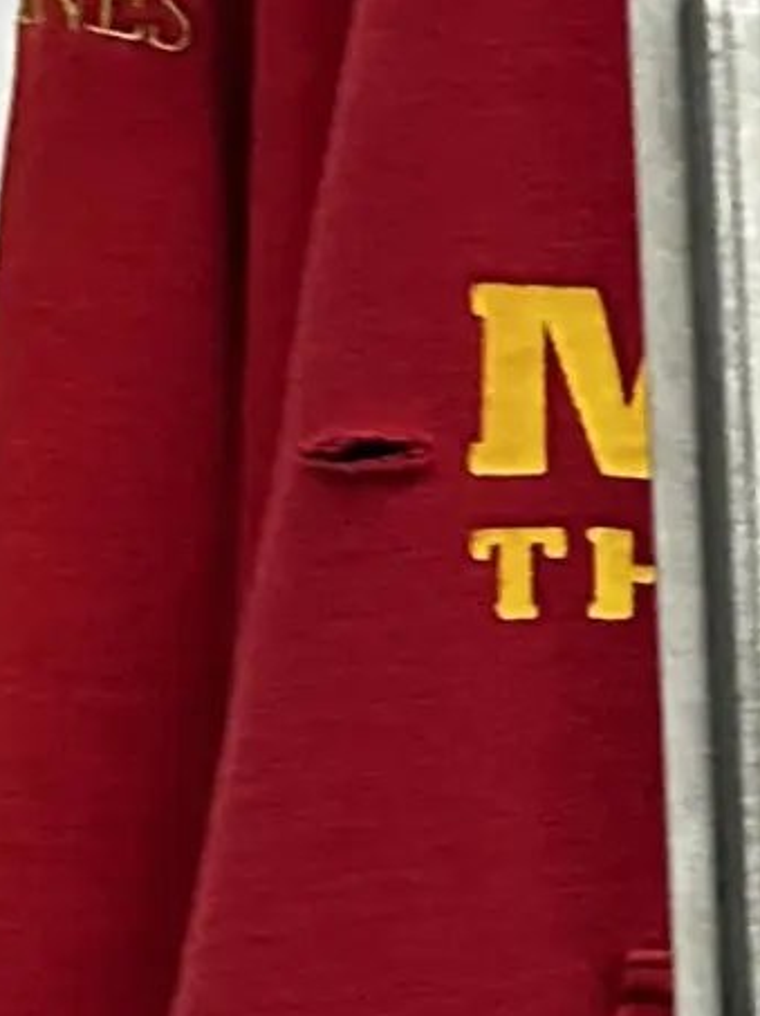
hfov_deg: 7.4
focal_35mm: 181
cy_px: 1241
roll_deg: +0.6
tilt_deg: -10.2
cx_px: 2092
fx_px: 5306
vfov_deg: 10.7
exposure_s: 1/50
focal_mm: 6.86
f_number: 1.78
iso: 400
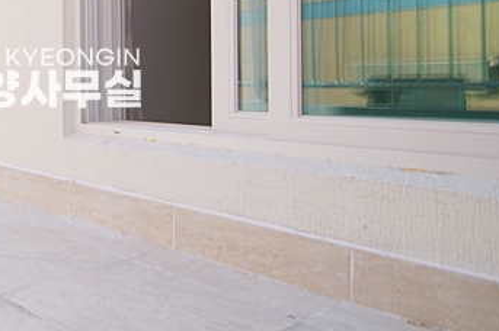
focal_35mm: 35
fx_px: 485
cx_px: -39
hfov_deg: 43.4
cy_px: 67
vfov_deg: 36.5
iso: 800
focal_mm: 10
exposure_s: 1/2000
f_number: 4
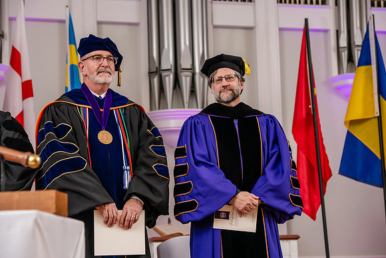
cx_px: 193
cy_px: 129
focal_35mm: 105
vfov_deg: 13.0
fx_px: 1126
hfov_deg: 19.5
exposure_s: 1/200
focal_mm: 105
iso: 1600
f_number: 5.6
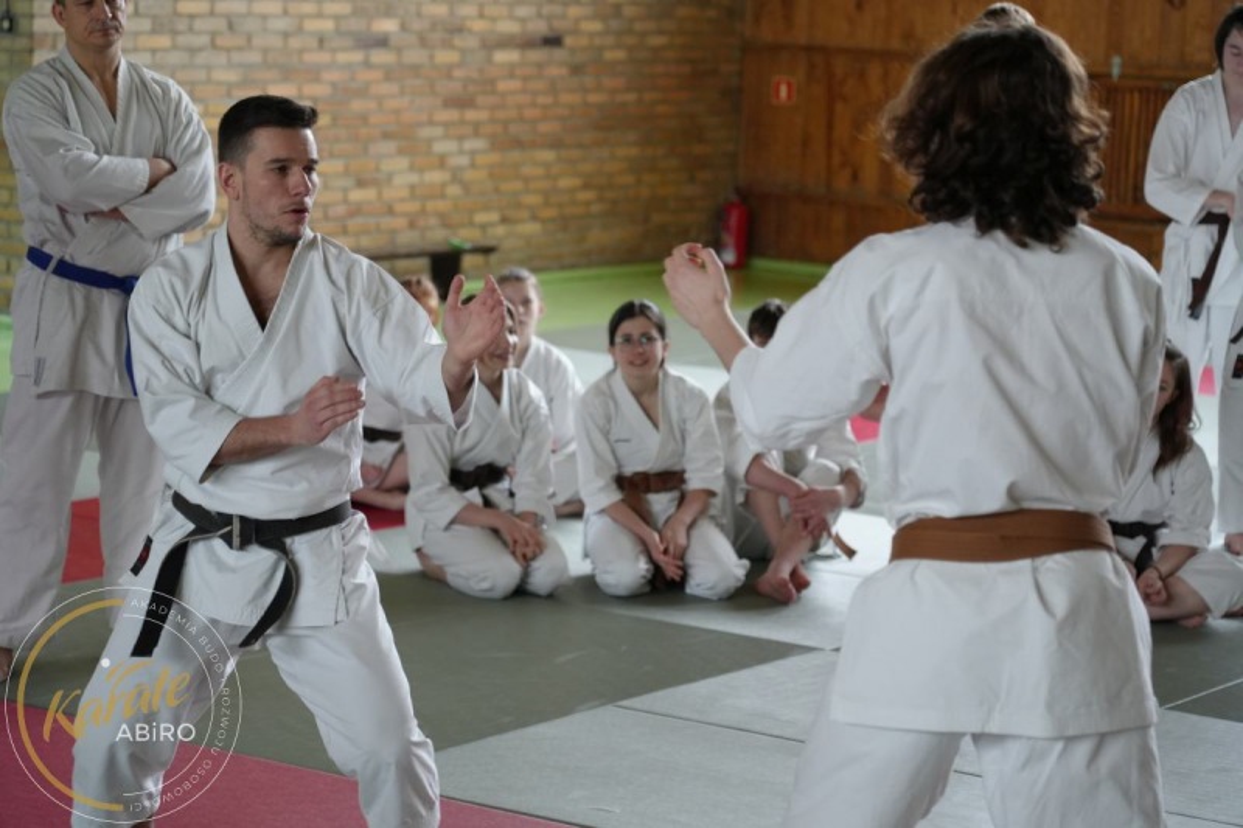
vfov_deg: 14.2
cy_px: 414
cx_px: 622
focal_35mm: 96
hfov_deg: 21.2
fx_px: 3314
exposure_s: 1/160
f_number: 4
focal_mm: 96
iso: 2500
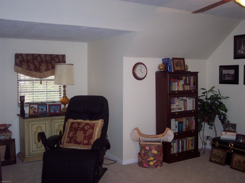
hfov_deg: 49.0
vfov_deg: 37.7
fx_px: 269
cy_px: 92
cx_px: 122
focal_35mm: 38
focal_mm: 8
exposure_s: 1/30
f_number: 2.8
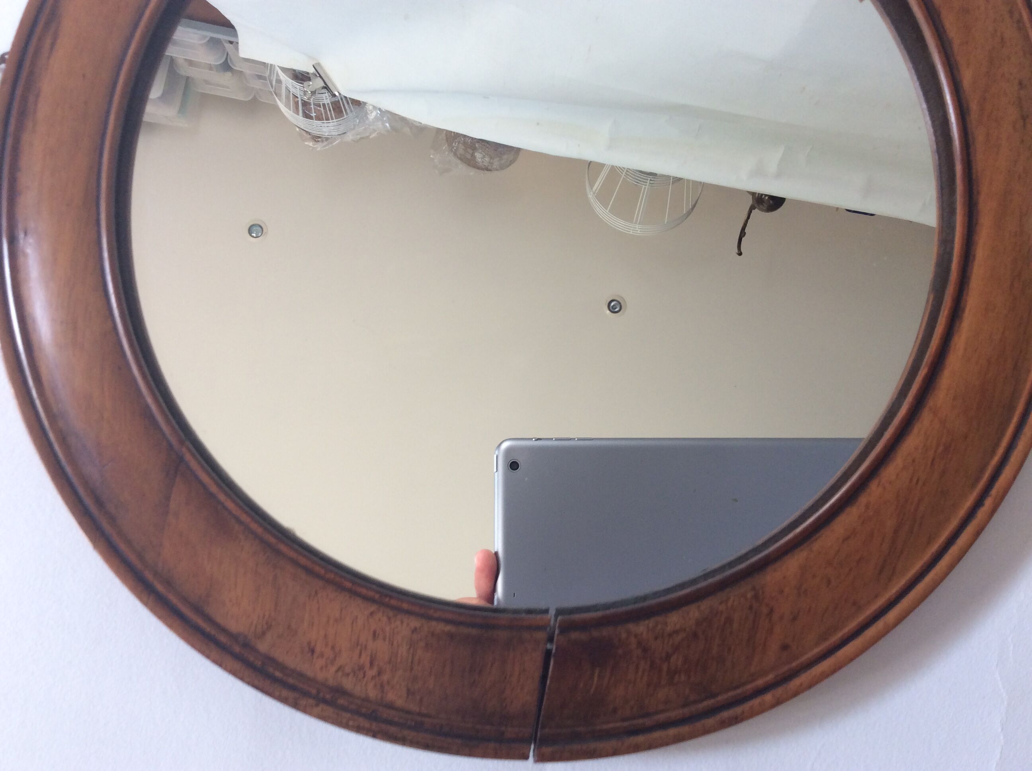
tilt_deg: -85.8
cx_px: 516
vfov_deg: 44.1
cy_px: 386
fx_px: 953
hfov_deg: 56.9
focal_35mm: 32
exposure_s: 1/25
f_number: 2.4
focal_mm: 3.3
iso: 40
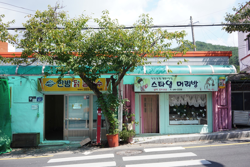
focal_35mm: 35
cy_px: 84
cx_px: 125
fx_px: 243
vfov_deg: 37.9
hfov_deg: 54.4
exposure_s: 1/100
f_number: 11
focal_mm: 35
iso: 200
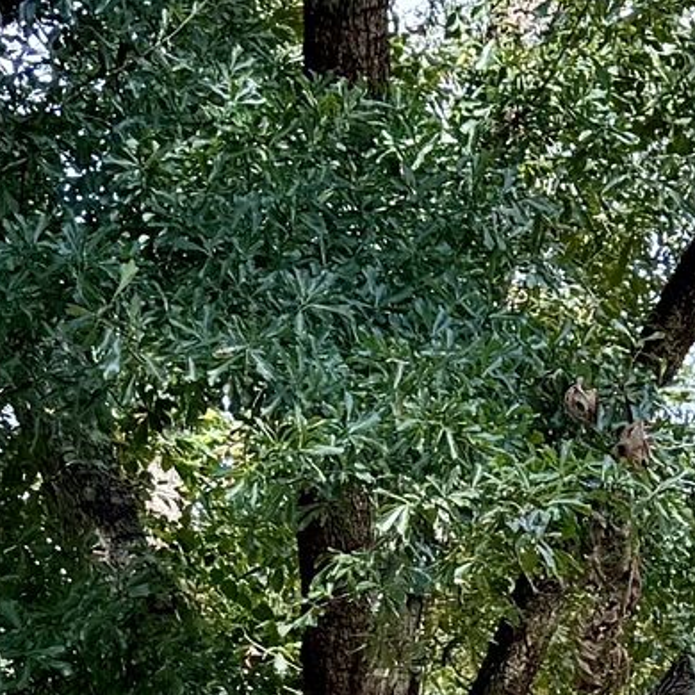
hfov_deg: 10.5
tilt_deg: -2.0
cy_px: 1326
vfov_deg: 9.8
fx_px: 3793
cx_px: 290
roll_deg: +2.5
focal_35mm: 167
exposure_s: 1/632
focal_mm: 6.76
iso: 80
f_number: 1.78
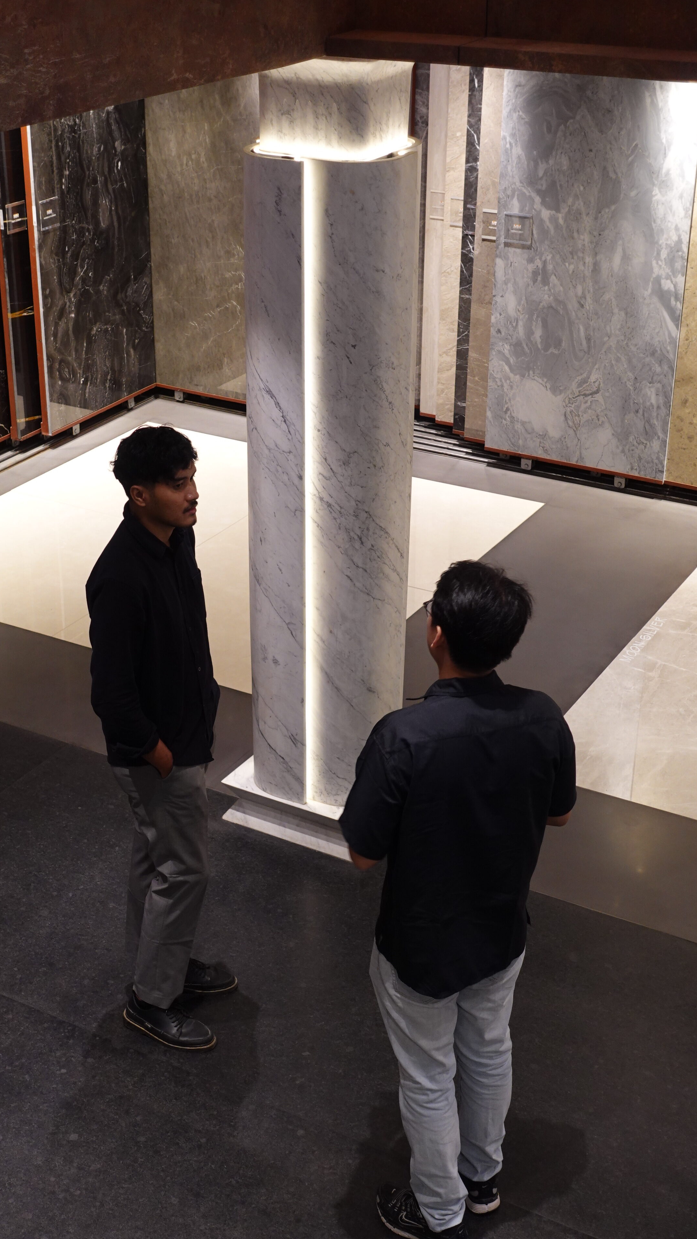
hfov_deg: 23.9
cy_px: 626
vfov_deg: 41.3
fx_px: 1643
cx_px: 323
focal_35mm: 50
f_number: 2.8
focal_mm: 17.59
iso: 500
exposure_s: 1/50
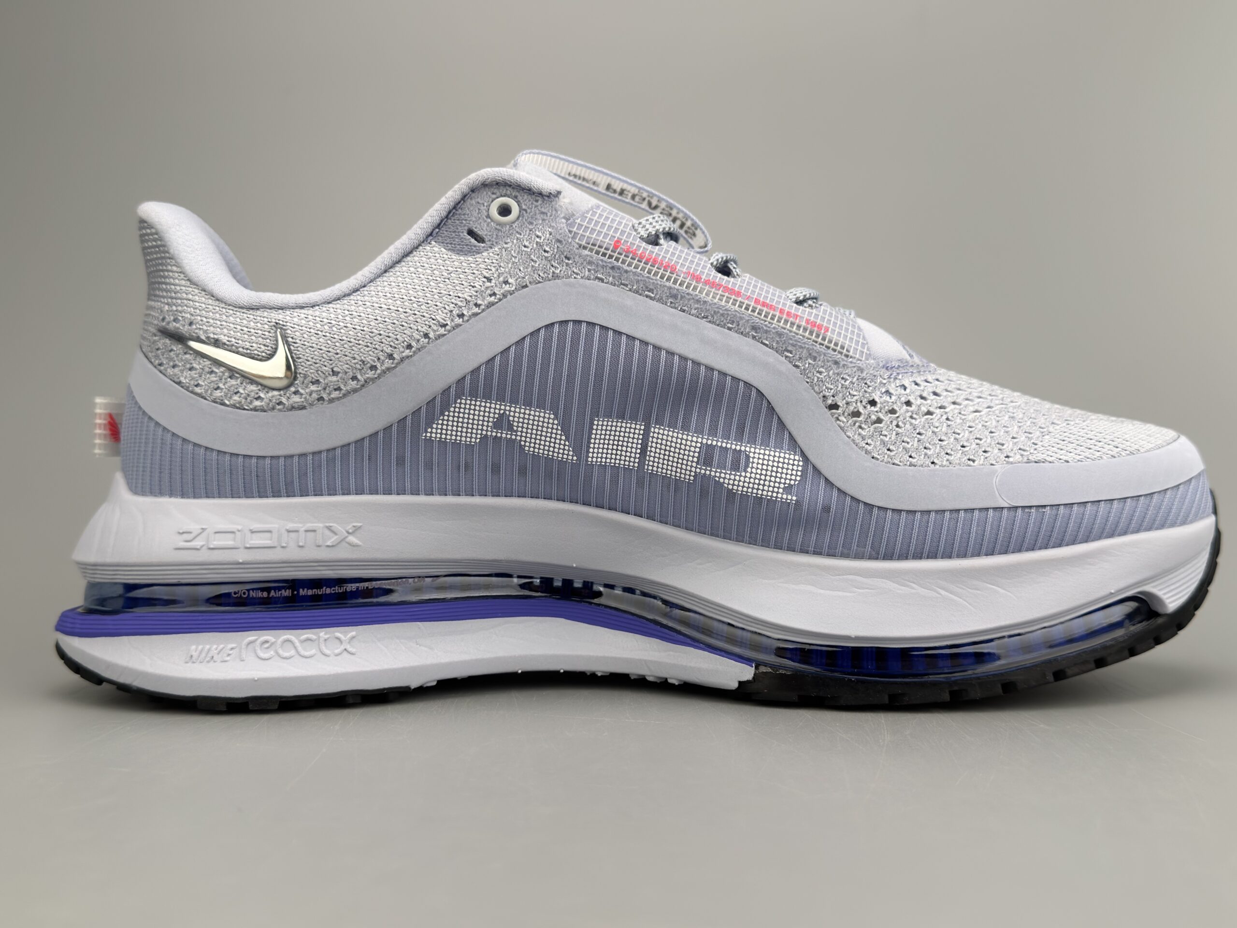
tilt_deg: -0.5
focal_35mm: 35
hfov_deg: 52.6
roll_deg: +0.8
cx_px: 618
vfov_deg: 40.7
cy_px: 464
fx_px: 1251
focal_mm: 6.76
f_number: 1.78
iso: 100
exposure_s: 1/660
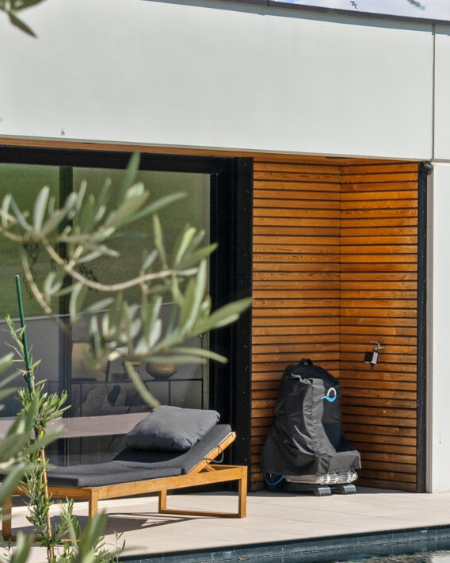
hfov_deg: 11.7
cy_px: 280
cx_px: 286
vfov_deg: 14.6
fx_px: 2198
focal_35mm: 132
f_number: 8
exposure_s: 1/40
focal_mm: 39
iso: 100
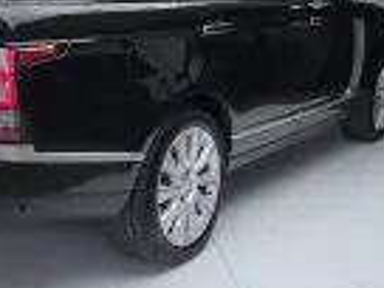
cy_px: 147
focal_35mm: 61
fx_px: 677
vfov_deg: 24.0
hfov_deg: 31.7
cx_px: 181
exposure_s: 1/103
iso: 12
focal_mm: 6.25
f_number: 1.7
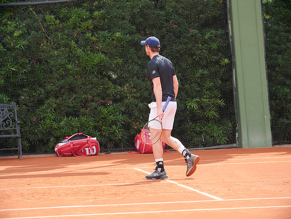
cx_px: 146
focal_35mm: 256
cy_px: 110
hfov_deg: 7.7
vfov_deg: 5.8
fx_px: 2152
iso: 400
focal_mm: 128
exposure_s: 1/1600
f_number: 3.2
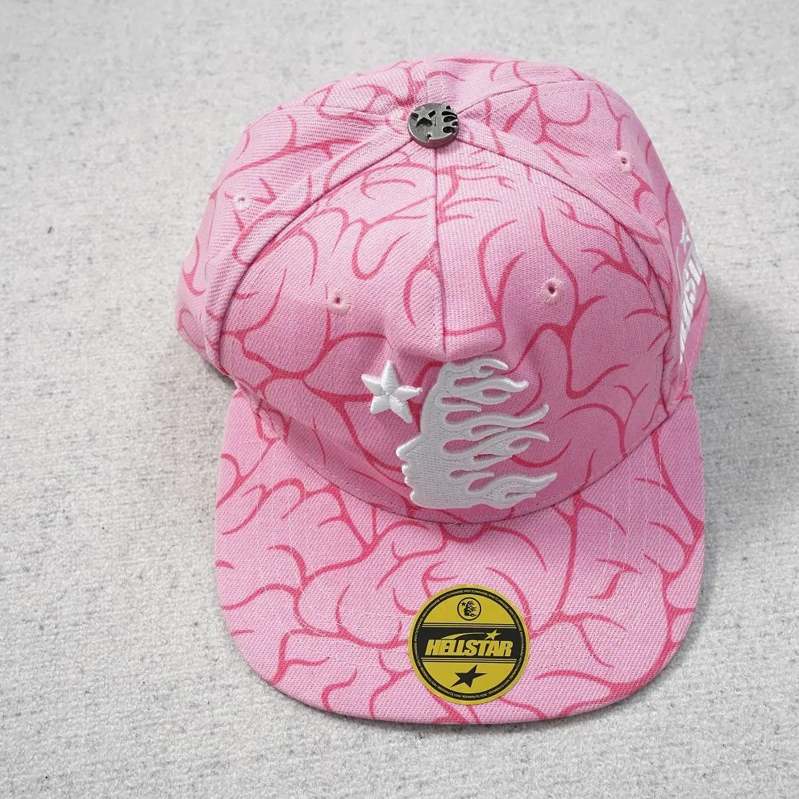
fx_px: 1175
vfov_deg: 37.6
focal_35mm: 45
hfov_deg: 37.5
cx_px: 442
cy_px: 402
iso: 1600
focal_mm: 35
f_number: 10
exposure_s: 1/100
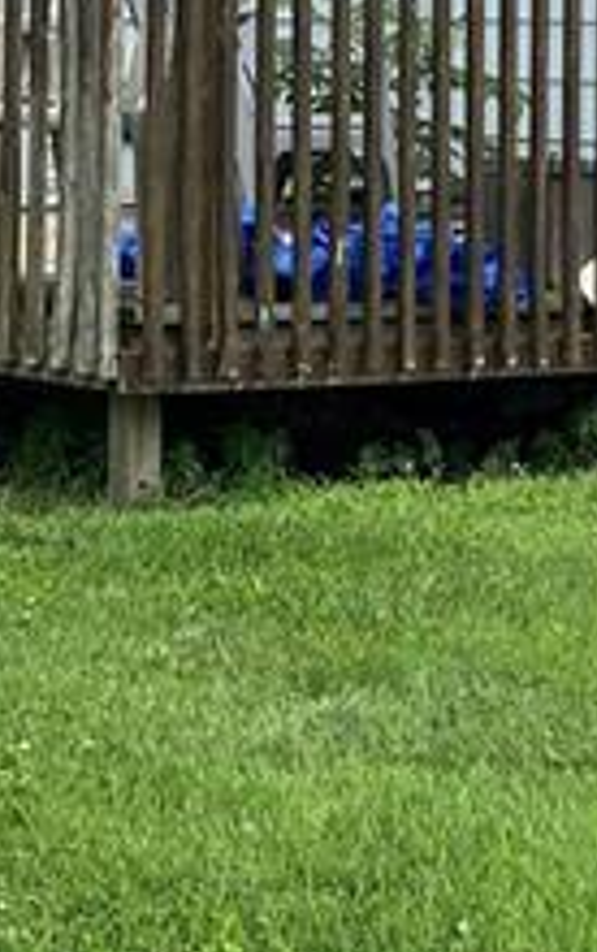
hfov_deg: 10.3
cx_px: 242
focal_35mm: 128
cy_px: -22
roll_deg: -0.4
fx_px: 3323
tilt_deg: +1.1
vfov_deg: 16.0
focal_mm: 4.25
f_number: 1.8
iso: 32
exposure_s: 1/1653
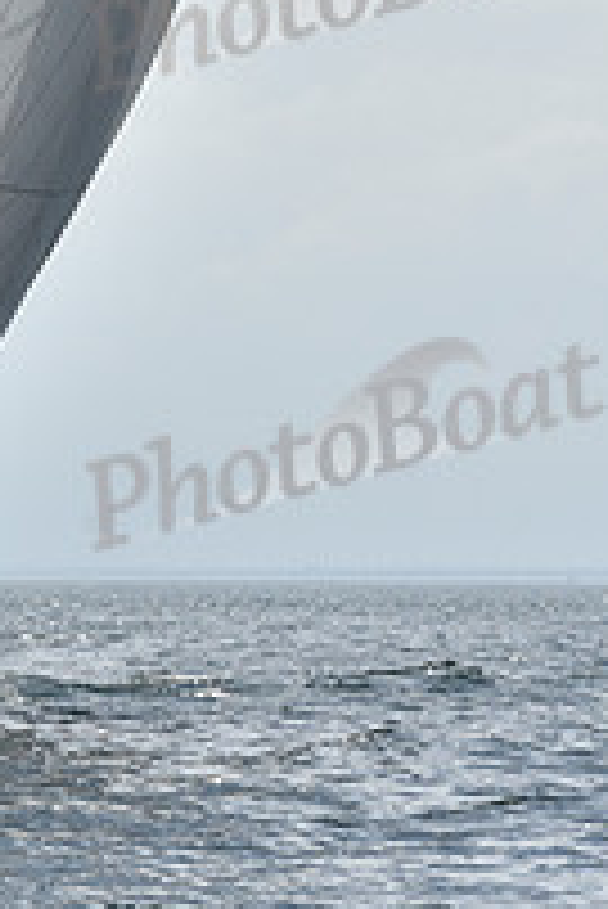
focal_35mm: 350
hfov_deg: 3.9
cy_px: -194
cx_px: -146
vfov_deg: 5.9
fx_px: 8851
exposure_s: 1/1250
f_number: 8
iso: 200
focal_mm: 122
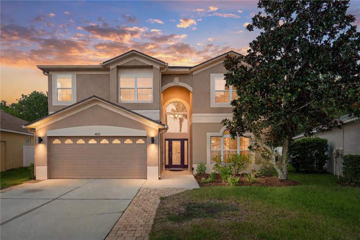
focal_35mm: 20
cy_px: 120
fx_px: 200
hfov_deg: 84.0
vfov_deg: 61.9
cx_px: 180
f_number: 9
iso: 320
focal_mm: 20
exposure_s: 1/125
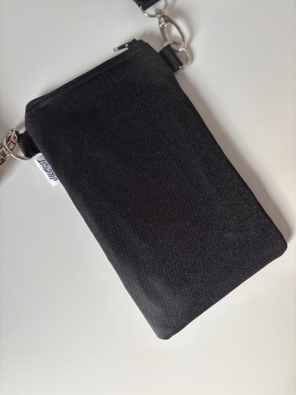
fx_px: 296
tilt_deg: -81.0
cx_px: 148
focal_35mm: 26
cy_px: 198
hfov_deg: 53.1
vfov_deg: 67.3
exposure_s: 1/102
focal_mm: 5.96
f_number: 1.6
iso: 125
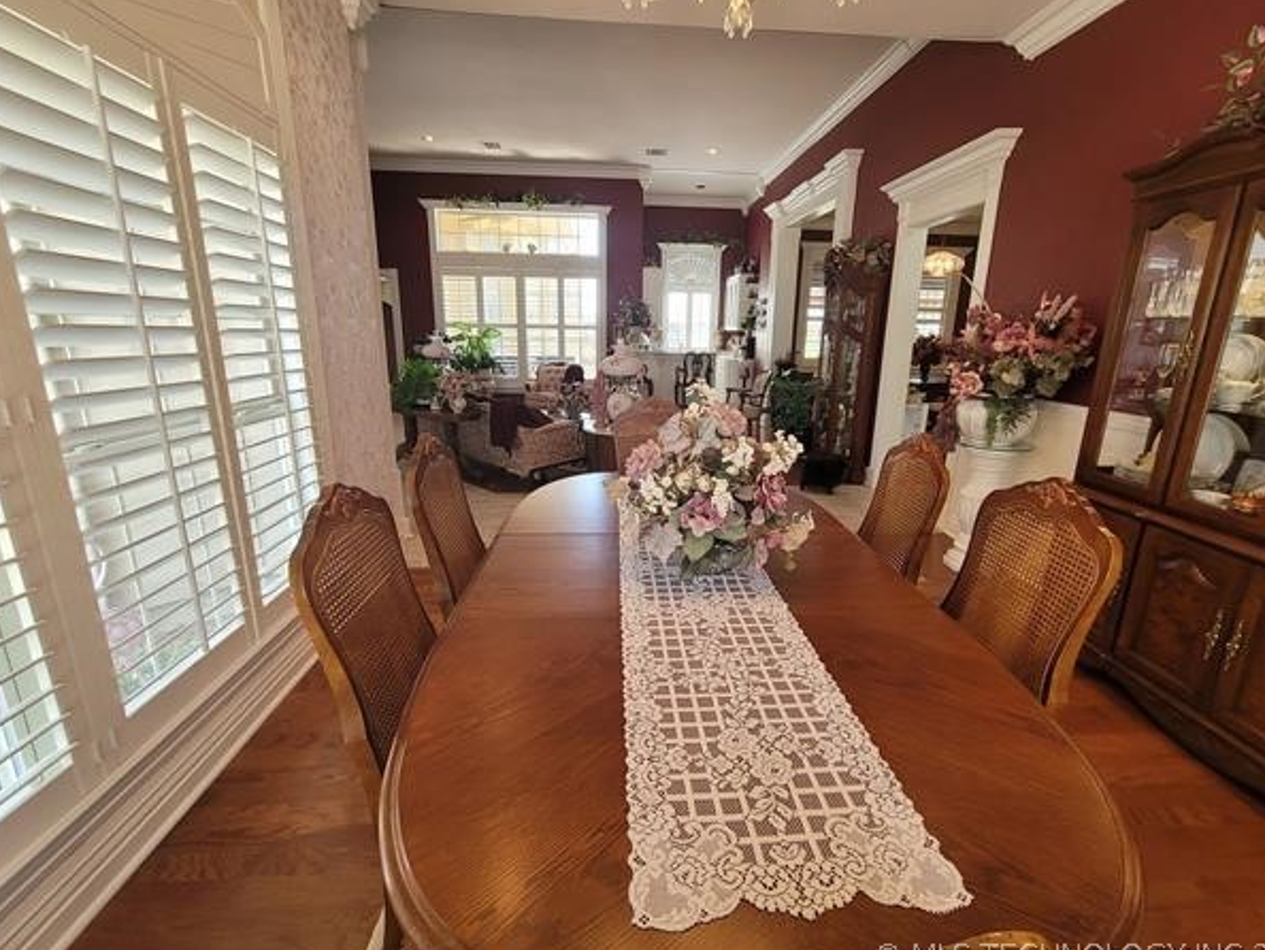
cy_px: 466
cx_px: 654
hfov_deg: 102.0
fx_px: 512
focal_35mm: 14
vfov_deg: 85.7
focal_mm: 2.2
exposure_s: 1/60
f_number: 2.2
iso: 125
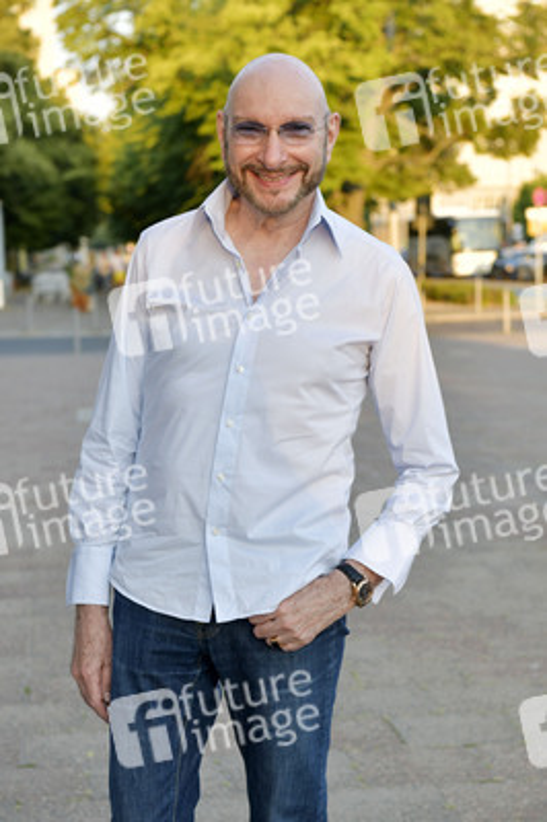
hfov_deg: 19.4
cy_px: 411
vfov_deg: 28.9
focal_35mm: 70
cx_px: 274
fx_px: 1598
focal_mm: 70
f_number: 5.6
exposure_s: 1/200
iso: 320
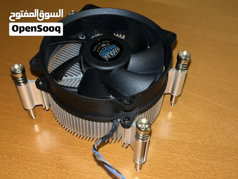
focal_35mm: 26
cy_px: 90
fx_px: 179
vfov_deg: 53.1
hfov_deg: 67.3
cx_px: 119
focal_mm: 5.1
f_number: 1.6
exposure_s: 1/29
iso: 50
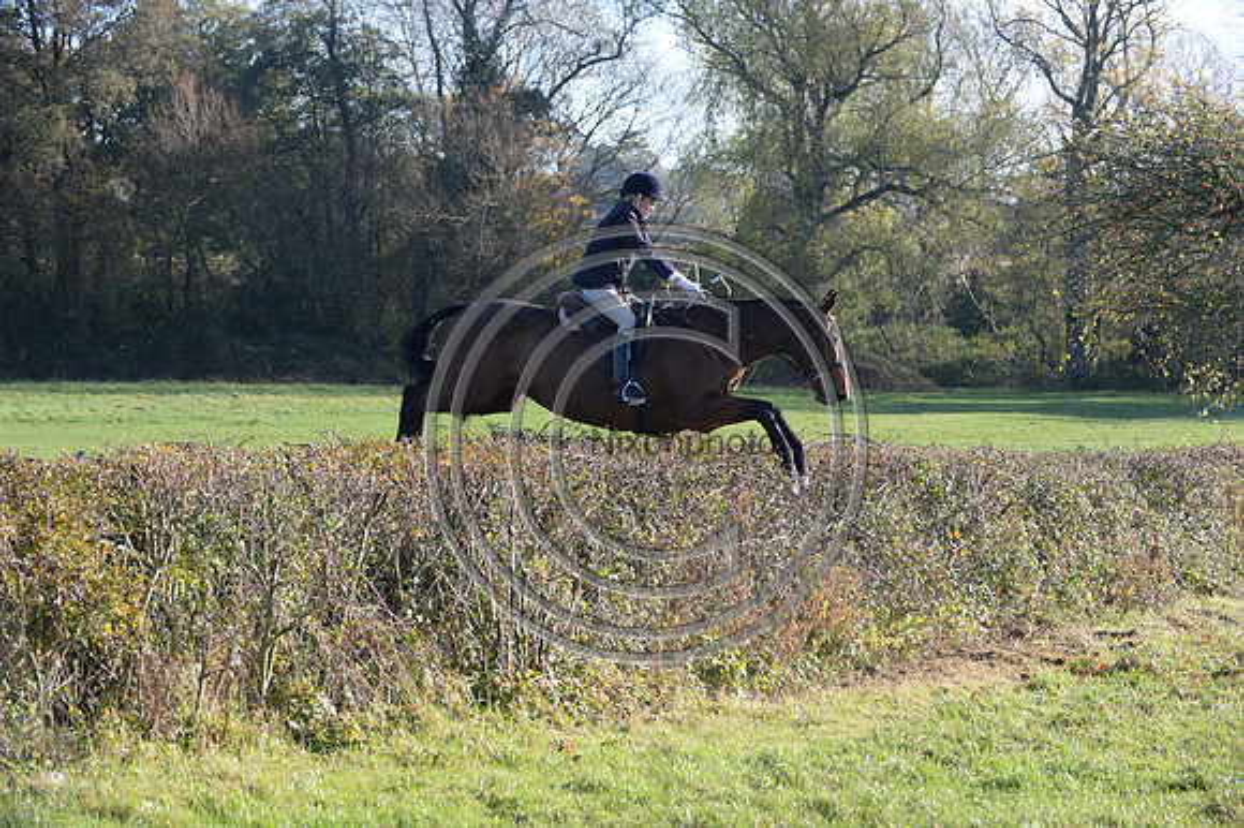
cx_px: 622
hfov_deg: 21.5
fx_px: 3281
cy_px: 414
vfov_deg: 14.4
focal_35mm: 95
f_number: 5
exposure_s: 1/1250
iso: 1000
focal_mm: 95
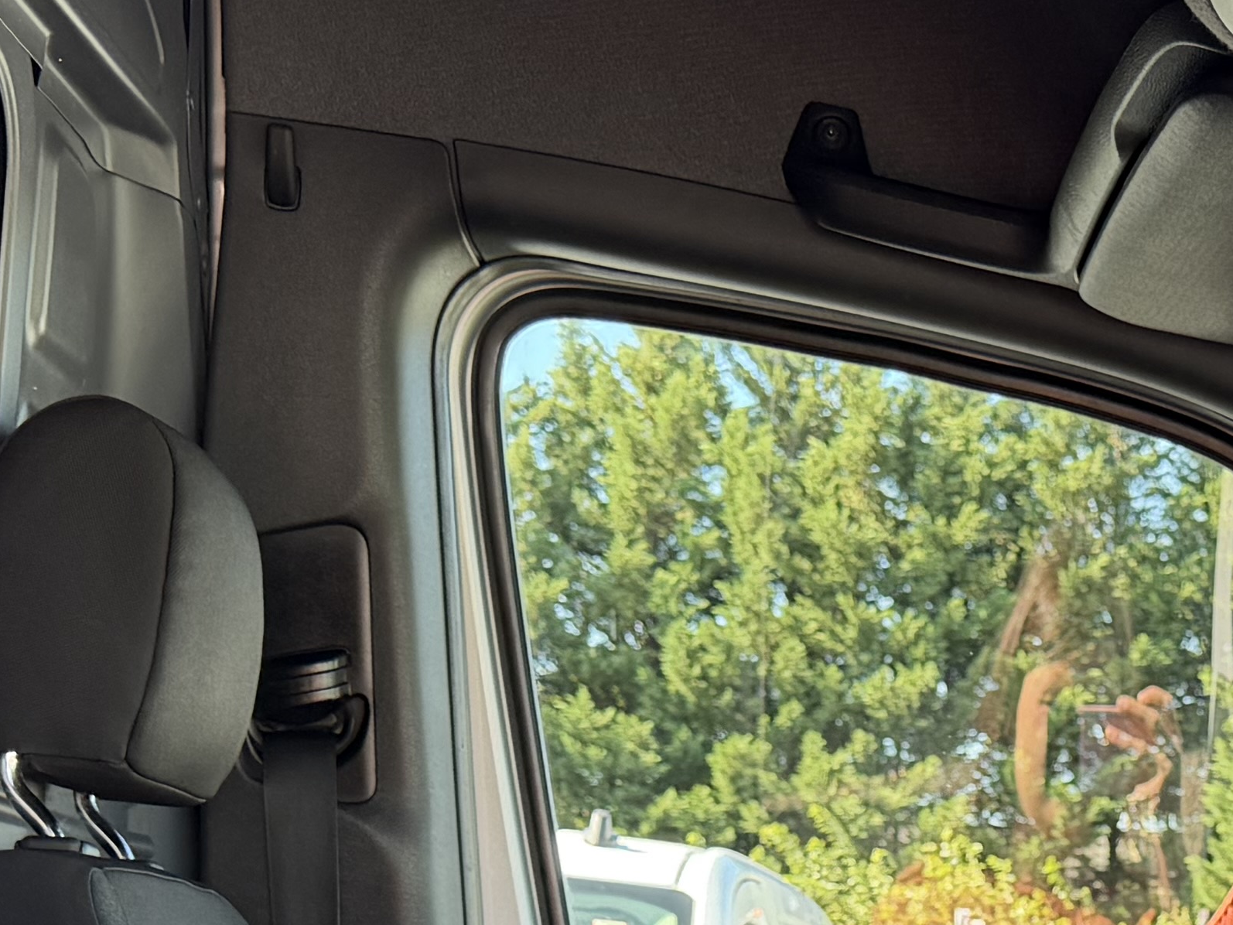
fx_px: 3064
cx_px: 1154
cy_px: 1401
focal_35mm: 86
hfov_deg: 22.1
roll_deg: -1.3
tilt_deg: -6.7
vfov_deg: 15.7
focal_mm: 6.76
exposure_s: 1/173
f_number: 1.78
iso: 80
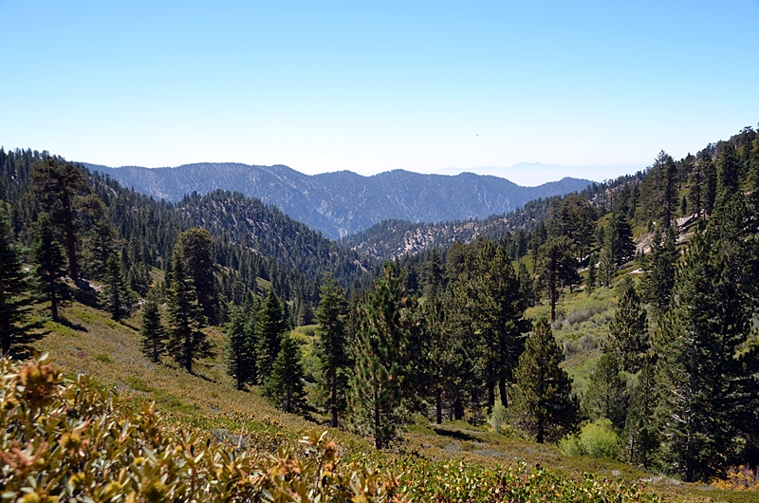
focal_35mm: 34
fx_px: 726
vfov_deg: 38.2
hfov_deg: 55.2
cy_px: 252
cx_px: 380
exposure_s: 1/320
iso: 100
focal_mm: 23
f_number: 7.1
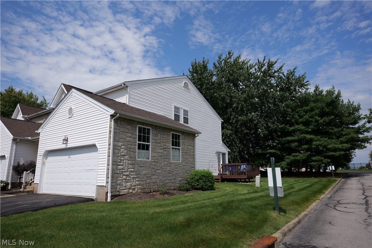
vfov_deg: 57.2
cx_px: 186
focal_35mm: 22
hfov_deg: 78.6
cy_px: 124
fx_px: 227
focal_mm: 22
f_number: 6.3
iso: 100
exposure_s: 1/640
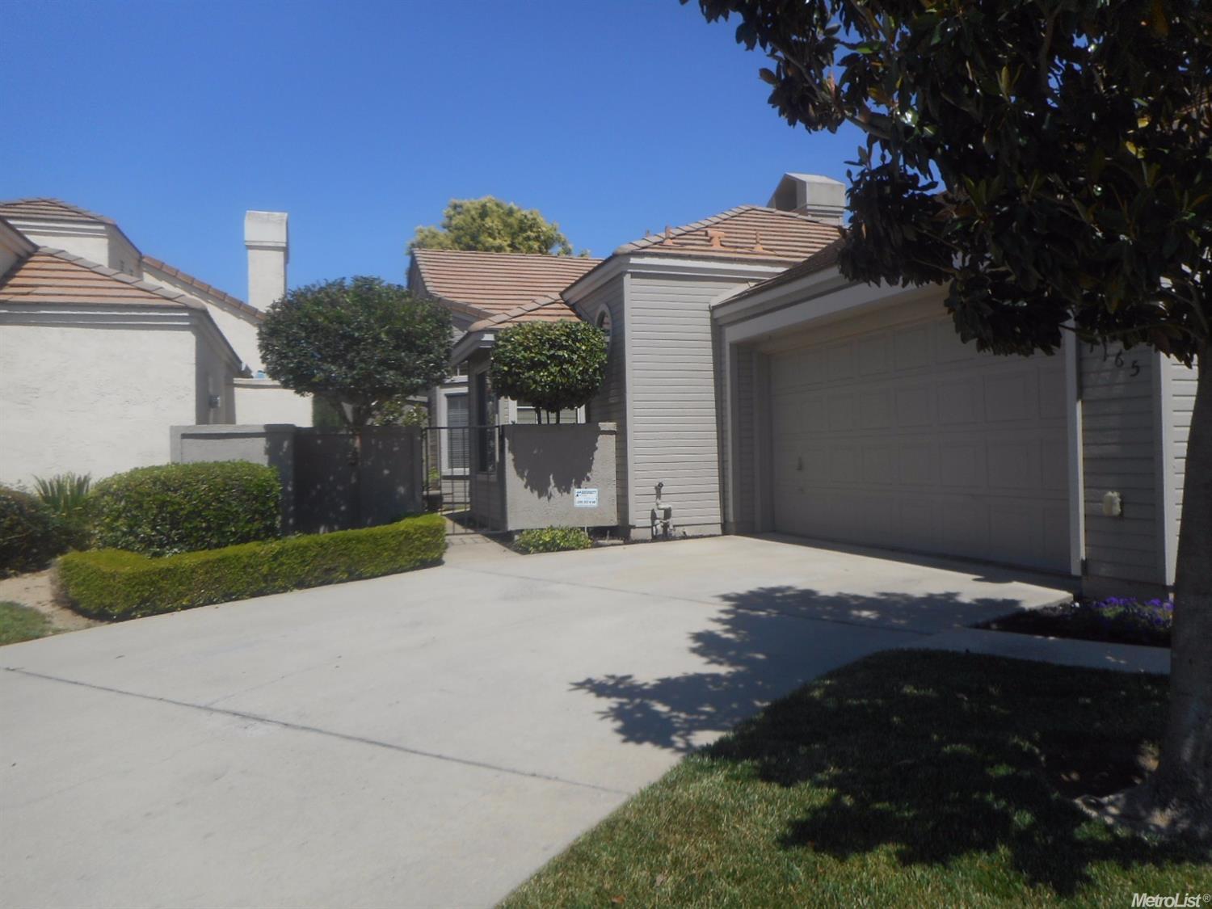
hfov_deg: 69.4
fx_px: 875
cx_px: 606
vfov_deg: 54.9
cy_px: 454
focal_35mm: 25
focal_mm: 4.5
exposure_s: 1/1000
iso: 80
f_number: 3.7
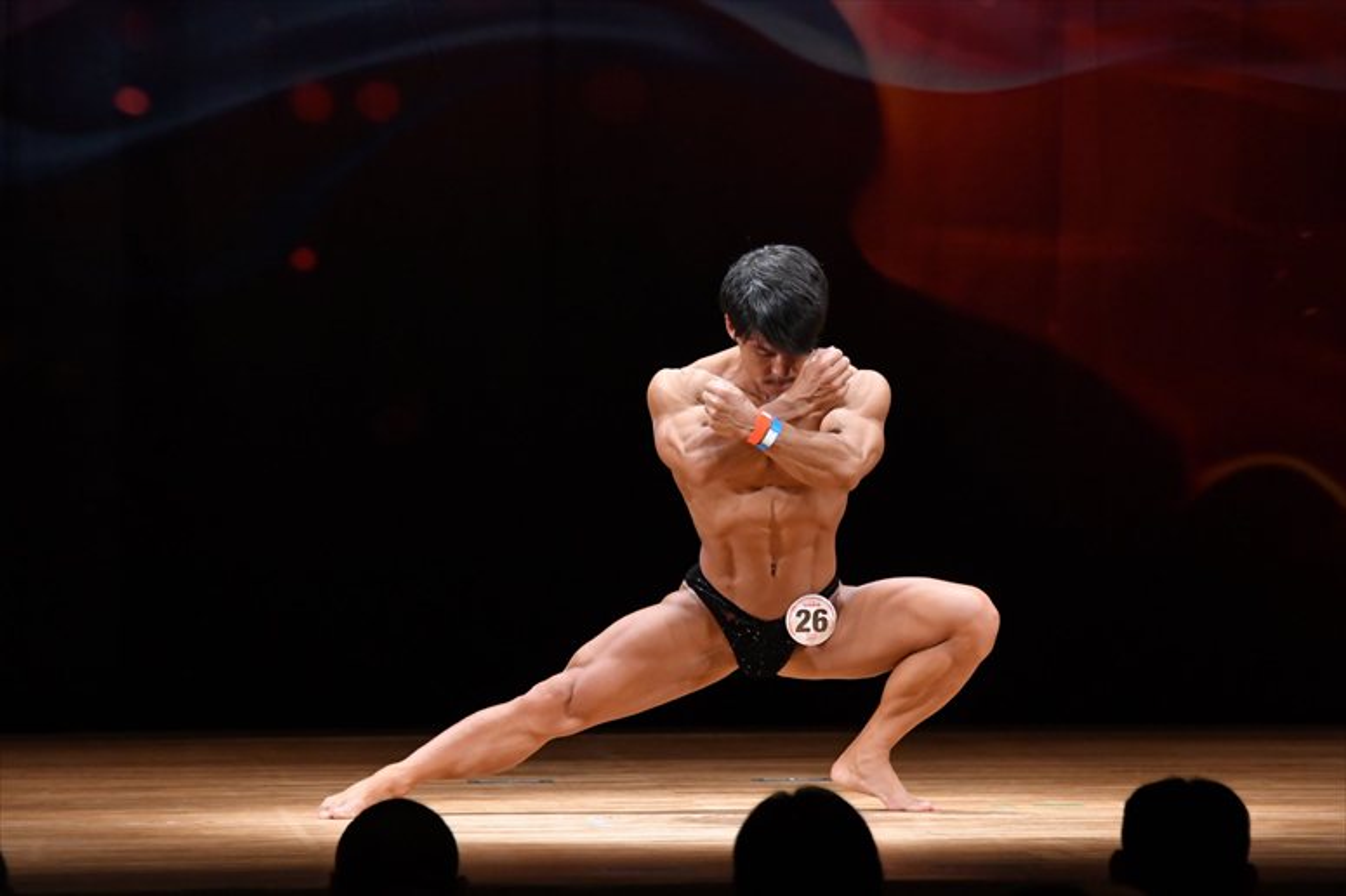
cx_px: 673
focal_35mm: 285
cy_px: 448
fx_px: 10651
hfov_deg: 7.2
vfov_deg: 4.8
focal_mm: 190
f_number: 5.6
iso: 4000
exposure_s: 1/400
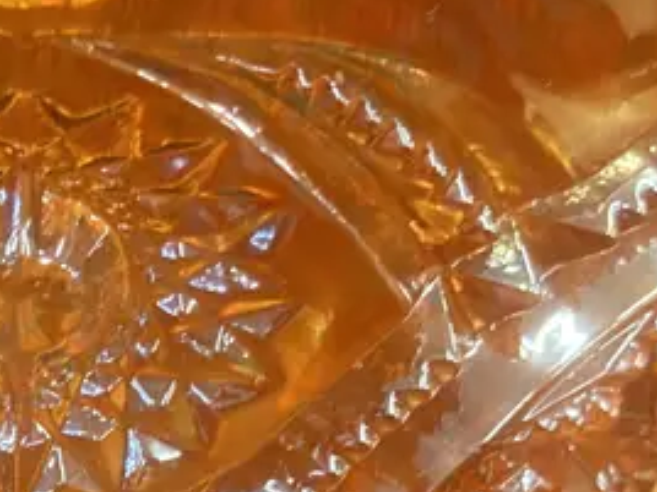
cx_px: 2
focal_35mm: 107
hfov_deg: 17.9
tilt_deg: -21.4
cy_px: 382
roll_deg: -1.4
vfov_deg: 13.8
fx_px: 2031
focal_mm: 3.99
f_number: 1.8
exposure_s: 1/50
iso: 250
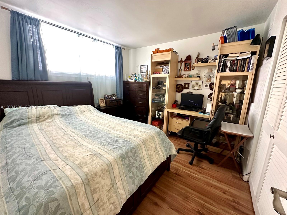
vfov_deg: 85.7
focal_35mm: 14
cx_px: 144
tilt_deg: -10.9
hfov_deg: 102.1
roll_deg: -1.4
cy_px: 108
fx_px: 116
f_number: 2.2
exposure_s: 1/60
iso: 320
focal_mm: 2.22
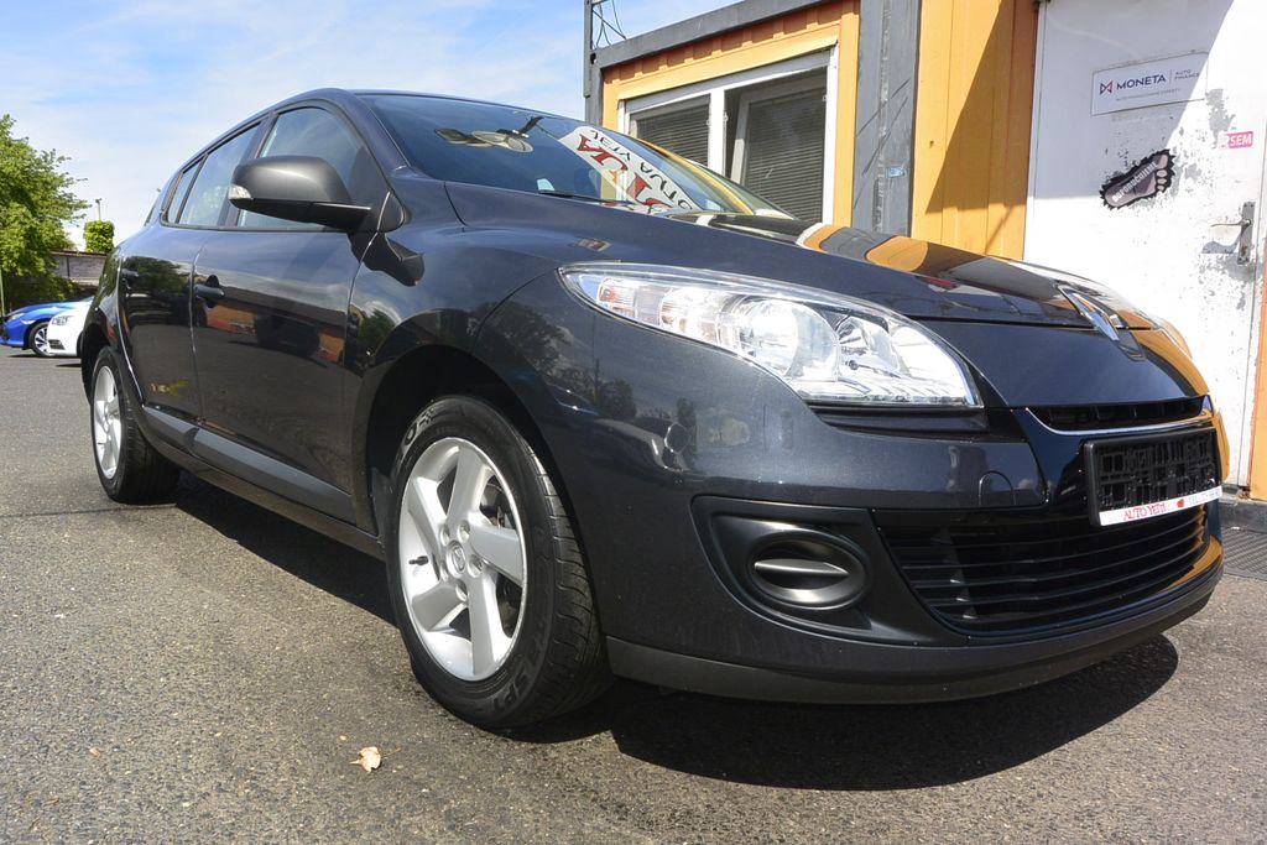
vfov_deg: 47.9
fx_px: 950
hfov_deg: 67.4
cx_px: 634
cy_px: 422
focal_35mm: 27
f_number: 9
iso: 160
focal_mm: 10
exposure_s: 1/250
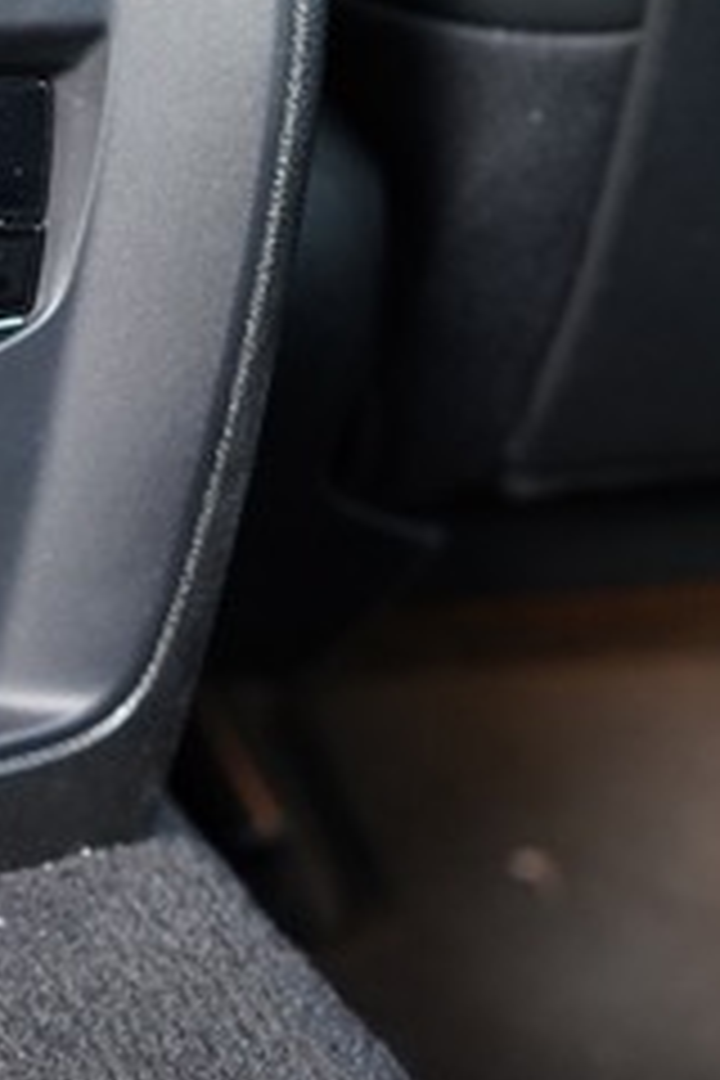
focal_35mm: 87
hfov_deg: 14.8
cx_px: -302
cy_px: 9
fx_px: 2610
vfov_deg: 22.5
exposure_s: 1/60
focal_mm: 29
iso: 1600
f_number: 3.5
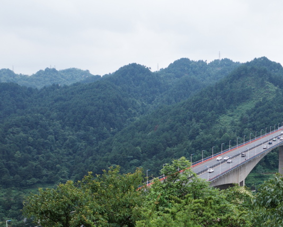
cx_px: 220
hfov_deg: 31.2
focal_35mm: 59
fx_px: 495
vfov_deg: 25.2
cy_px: 194
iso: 200
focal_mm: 18.3
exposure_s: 1/1600
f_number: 2.8
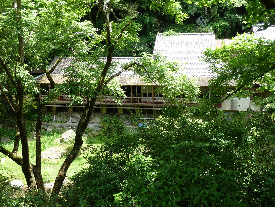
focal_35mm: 42
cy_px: 104
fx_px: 334
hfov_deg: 44.8
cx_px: 138
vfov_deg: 34.3
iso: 80
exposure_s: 1/80
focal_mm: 6.9
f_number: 3.7
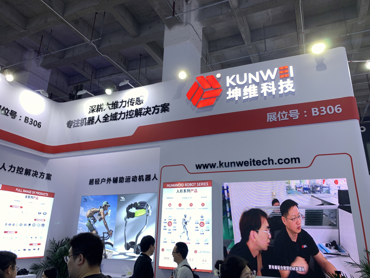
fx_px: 278
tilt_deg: +21.5
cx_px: 185
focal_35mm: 26
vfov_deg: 53.1
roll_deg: -1.3
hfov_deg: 67.3
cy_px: 139
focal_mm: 4.25
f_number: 1.8
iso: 25
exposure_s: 1/100
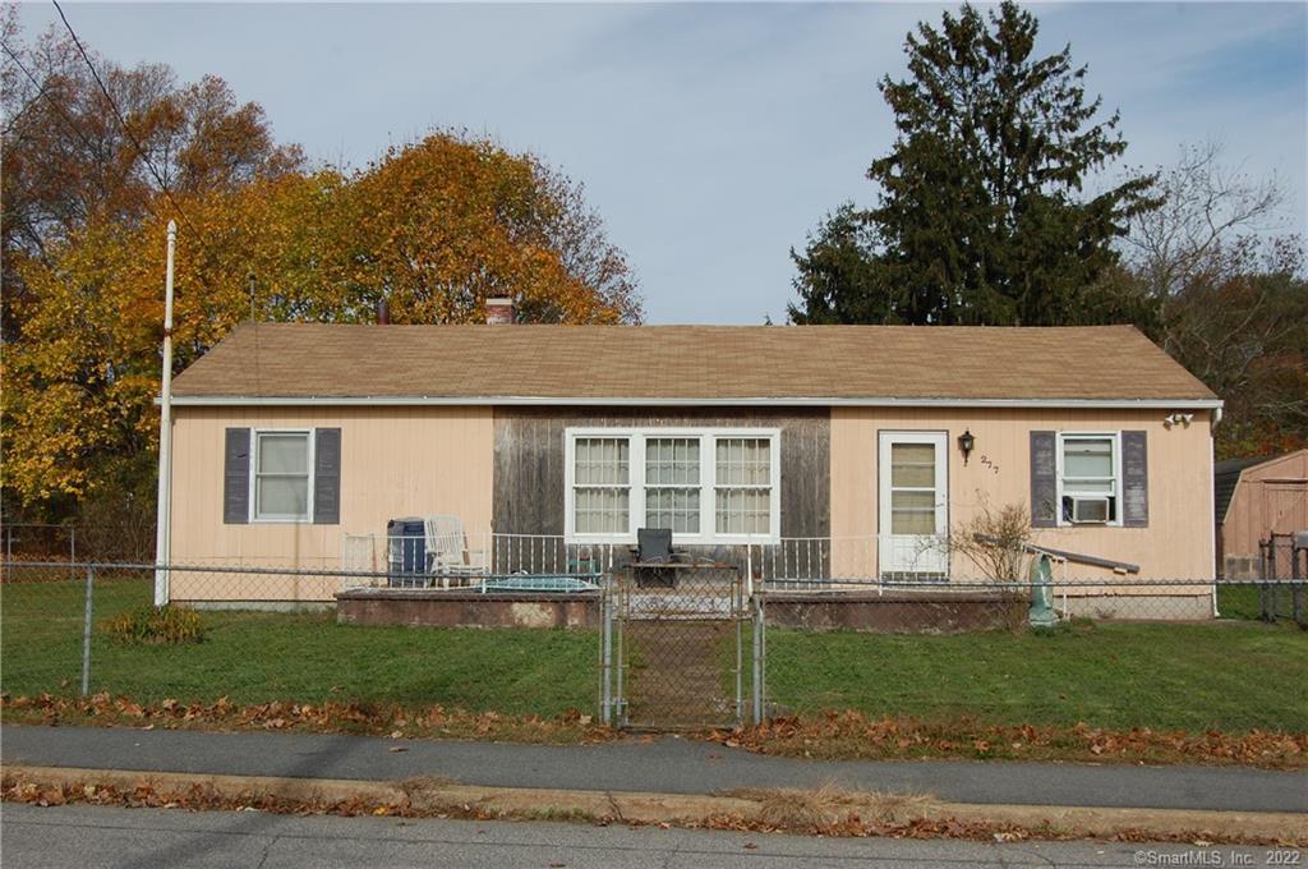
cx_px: 654
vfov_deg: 34.1
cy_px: 434
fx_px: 1415
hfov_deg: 49.6
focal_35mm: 39
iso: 200
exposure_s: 1/400
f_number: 10
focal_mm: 26
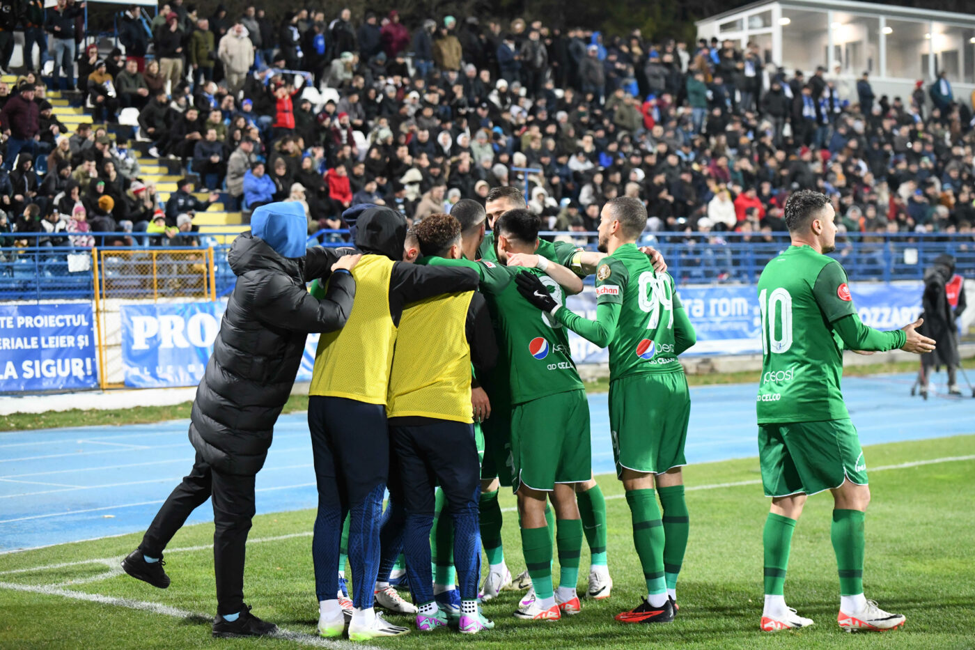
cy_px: 325
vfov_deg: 17.1
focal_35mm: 80
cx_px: 488
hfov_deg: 25.4
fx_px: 2166
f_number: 3.2
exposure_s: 1/1000
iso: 8000
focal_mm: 80
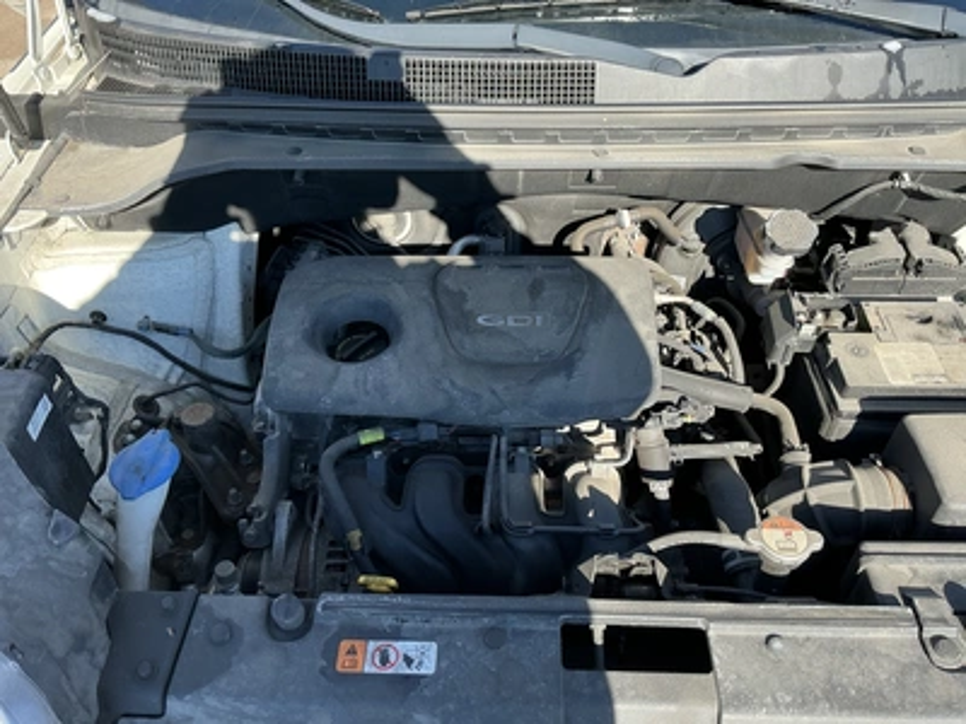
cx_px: 483
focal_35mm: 28
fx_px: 781
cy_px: 362
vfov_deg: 49.7
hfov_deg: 63.4
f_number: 1.8
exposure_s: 1/344
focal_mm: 3
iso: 25
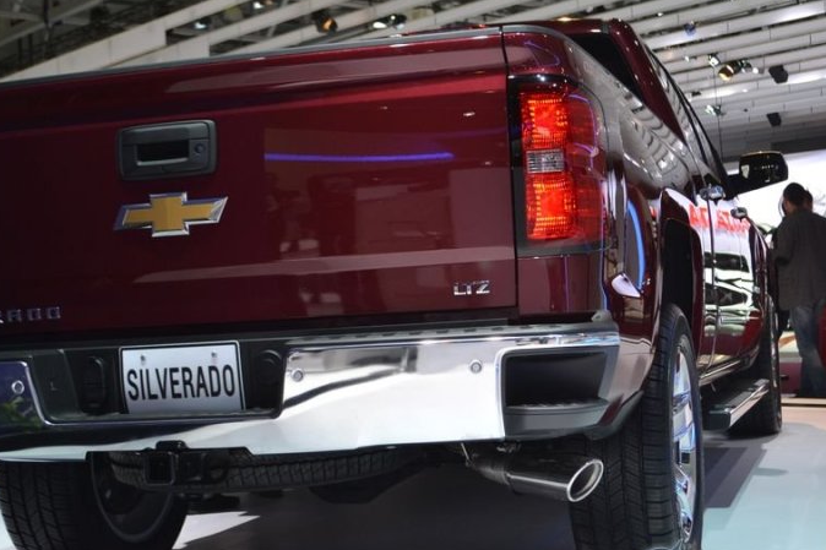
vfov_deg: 23.8
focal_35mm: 57
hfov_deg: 35.0
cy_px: 292
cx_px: 456
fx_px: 1307
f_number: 4.8
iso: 500
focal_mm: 32
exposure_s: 1/60
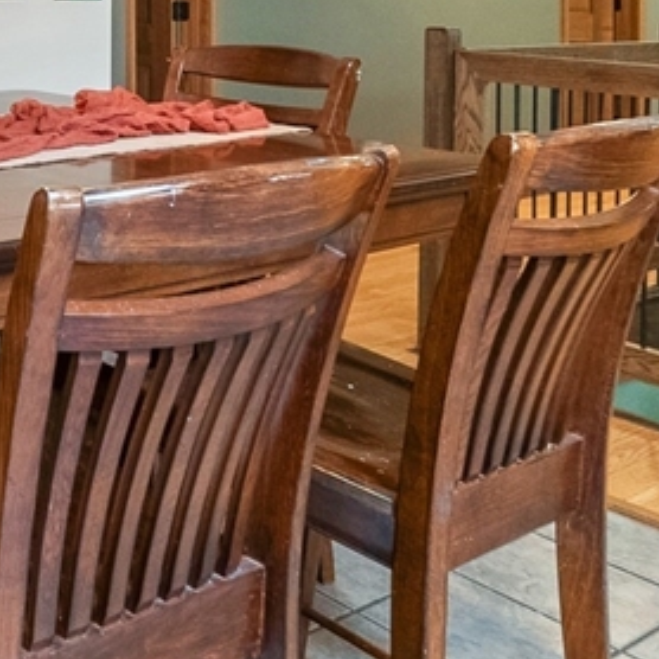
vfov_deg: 32.4
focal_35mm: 47
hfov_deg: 29.6
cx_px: -180
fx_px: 1012
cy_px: -39
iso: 800
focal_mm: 10
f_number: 8
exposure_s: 1/80
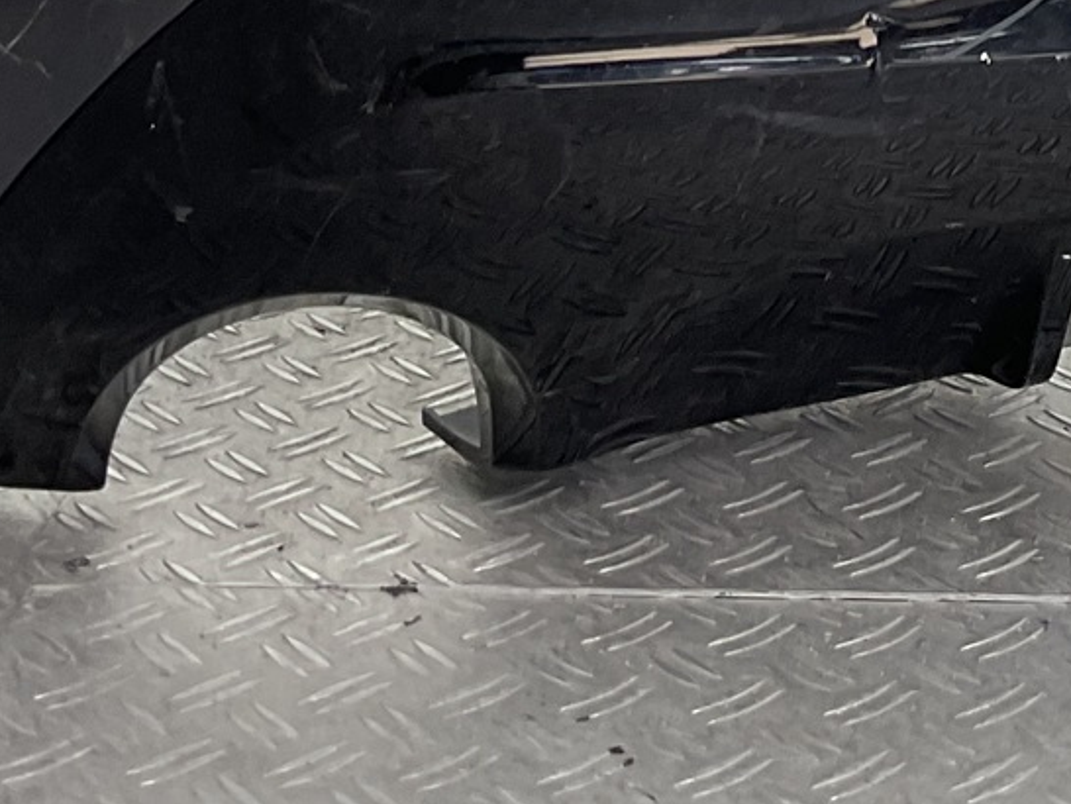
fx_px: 3312
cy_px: -659
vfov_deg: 12.6
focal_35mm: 107
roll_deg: -0.6
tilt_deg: -6.3
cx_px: 1098
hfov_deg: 17.9
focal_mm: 3
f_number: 1.8
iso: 16
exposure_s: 1/126
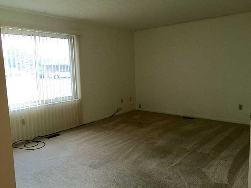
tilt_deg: -6.9
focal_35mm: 29
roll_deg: +2.1
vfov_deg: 48.2
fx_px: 210
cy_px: 94
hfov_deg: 61.7
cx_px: 126
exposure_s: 1/30
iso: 32
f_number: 2.2
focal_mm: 4.15
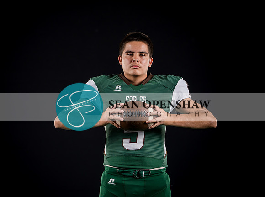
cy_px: 95
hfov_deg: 15.2
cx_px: 113
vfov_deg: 11.3
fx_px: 993
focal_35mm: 130
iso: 200
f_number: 4
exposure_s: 1/160
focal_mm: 117
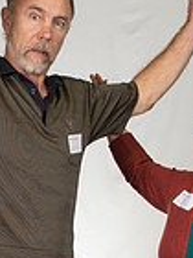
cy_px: 248
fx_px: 847
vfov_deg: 16.9
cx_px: 16
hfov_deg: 12.9
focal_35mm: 114
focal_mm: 24
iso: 800
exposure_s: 1/80
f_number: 8
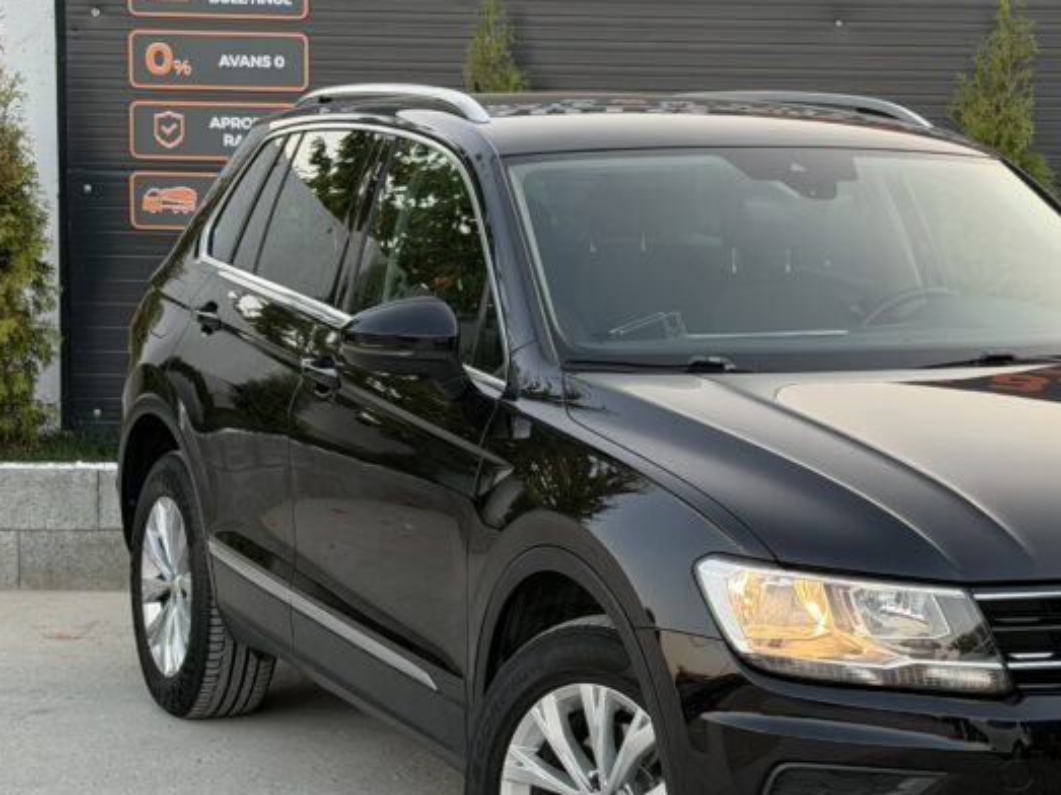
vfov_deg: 15.7
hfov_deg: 20.6
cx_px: 899
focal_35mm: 94
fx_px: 2880
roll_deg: -0.7
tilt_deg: -5.3
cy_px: 410
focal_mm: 6.76
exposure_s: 1/183
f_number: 1.78
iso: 80
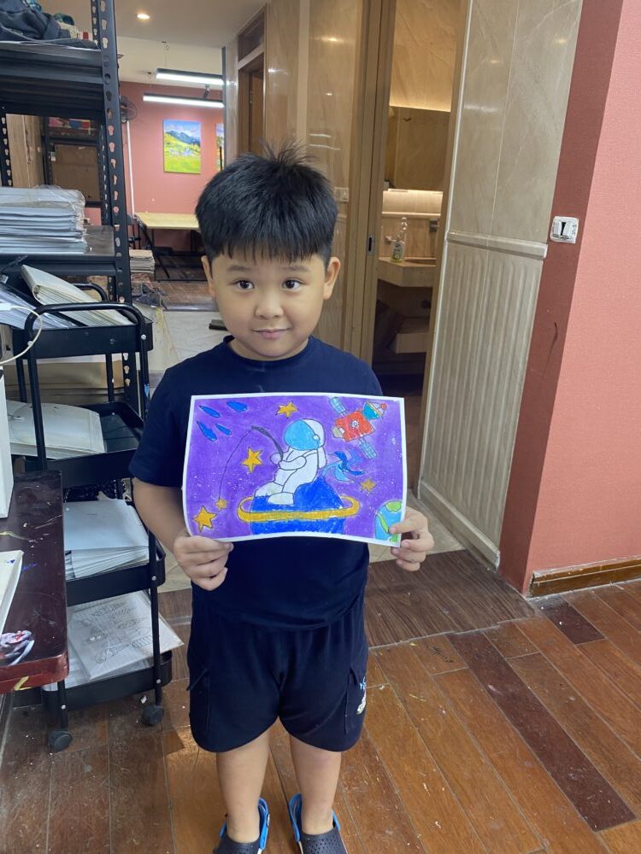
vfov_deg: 67.3
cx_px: 320
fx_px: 642
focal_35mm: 26
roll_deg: -2.7
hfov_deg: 53.1
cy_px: 427
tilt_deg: -18.7
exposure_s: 1/50
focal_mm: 4.25
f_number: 1.8
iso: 80
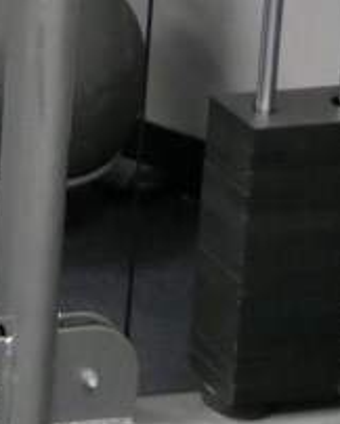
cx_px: -569
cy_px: -165
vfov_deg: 9.6
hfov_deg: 7.2
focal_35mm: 197
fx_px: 2474
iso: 2500
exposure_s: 1/60
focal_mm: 17
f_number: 3.8
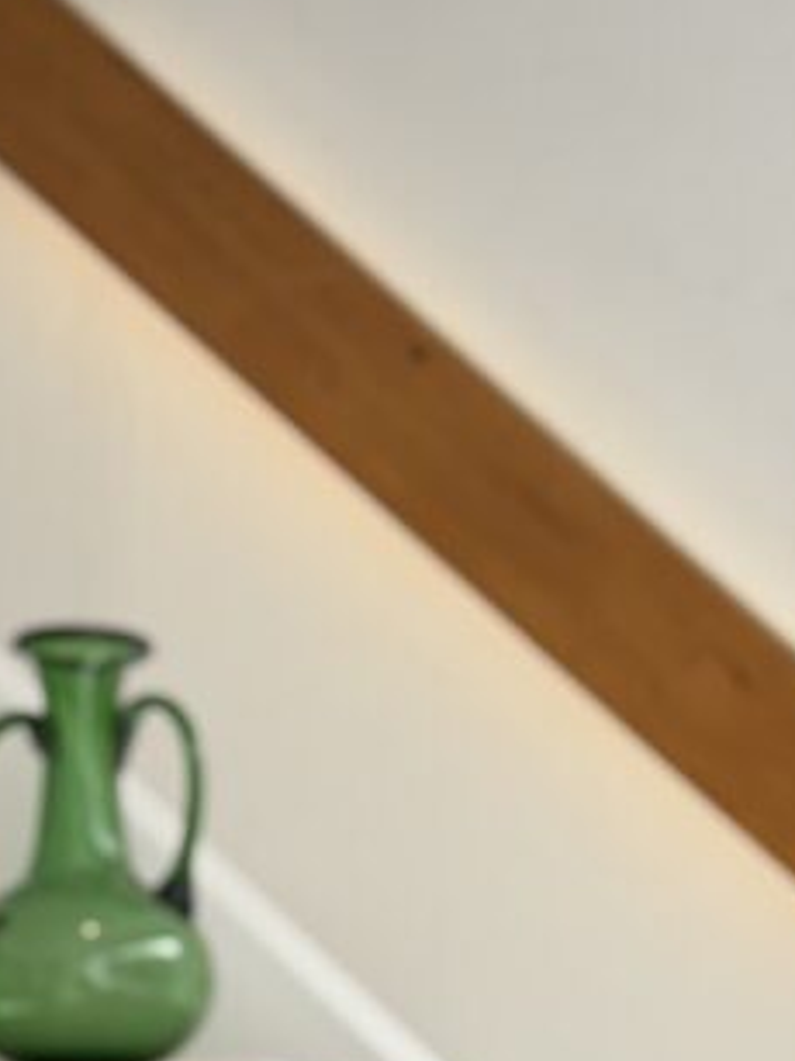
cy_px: 1714
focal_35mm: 160
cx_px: 404
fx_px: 4903
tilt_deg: -2.4
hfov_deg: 9.3
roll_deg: -0.4
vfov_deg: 11.7
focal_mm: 6.76
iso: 64
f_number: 1.78
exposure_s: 1/1013
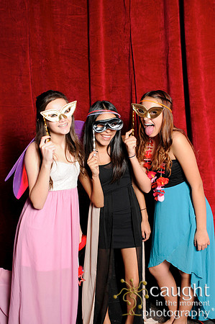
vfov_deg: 46.4
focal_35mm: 42
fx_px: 377
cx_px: 108
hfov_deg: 31.8
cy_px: 162
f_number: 8
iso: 400
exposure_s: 1/60
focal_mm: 28
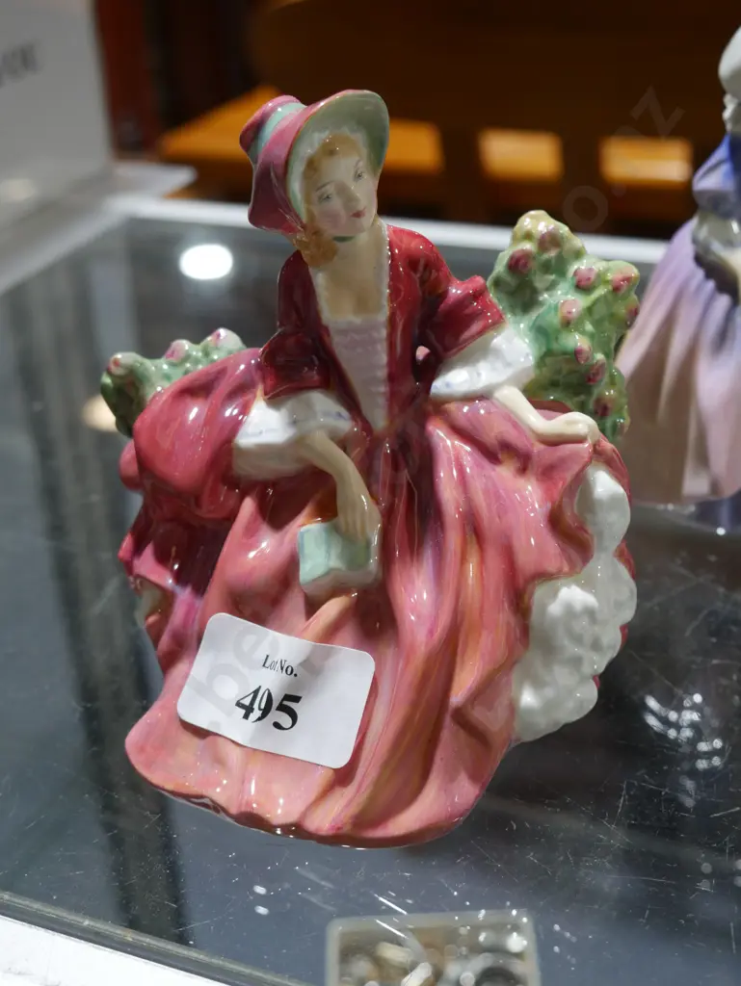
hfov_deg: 29.1
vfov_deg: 38.2
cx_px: 370
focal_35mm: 50
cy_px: 493
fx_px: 1426
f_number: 5.3
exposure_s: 1/60
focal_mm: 25
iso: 500
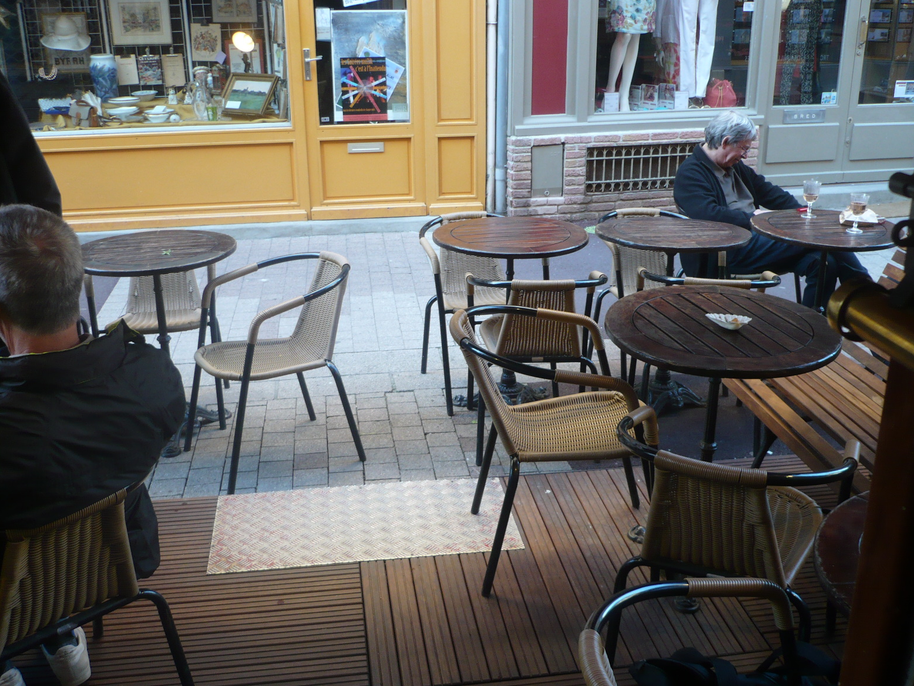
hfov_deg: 51.3
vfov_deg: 39.7
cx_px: 469
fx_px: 951
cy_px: 351
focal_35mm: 36
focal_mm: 5.8
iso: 125
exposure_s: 1/30
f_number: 2.8
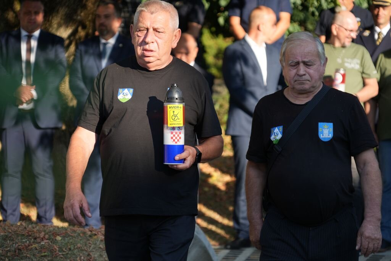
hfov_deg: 12.2
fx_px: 1836
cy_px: 130
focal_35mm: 169
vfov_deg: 8.1
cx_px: 196
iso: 160
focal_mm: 169
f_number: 6.3
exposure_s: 1/200
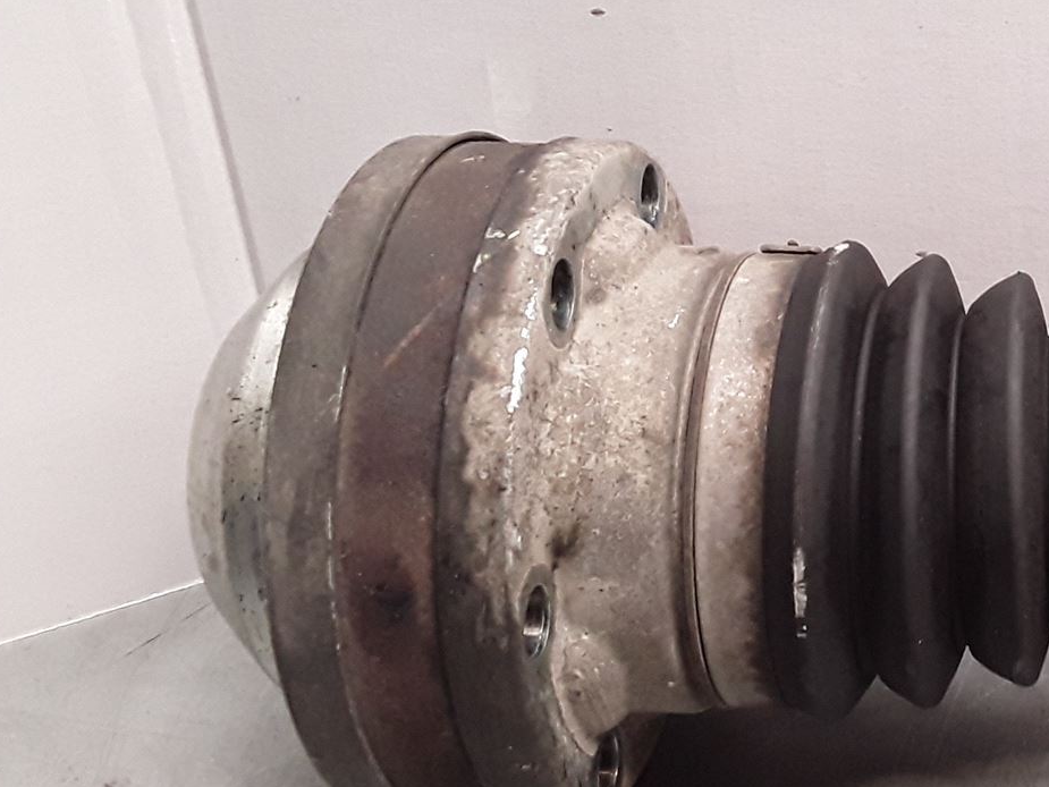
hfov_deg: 28.4
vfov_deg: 23.6
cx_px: 1147
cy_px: 356
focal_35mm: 62
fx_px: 1879
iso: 100
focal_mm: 2.91
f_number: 1.9
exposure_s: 1/100
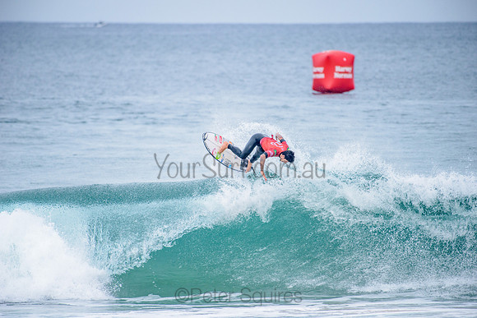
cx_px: 238
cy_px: 159
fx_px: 6626
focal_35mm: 500
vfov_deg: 2.8
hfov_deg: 4.1
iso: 400
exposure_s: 1/2000
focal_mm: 500
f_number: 5.6
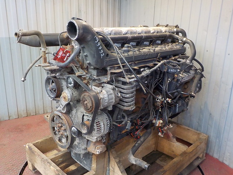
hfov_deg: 58.3
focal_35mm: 31
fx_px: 209
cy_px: 90
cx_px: 113
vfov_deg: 45.5
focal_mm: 4.1
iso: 280
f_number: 3.3
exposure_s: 1/30
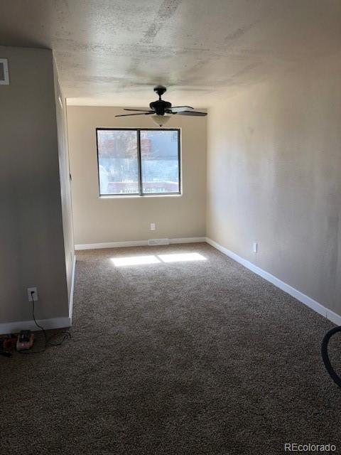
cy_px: 228
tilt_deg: -8.5
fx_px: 368
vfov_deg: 63.4
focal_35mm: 28
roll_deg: +1.6
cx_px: 170
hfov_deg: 49.7
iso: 50
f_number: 1.8
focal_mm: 3.99
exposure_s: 1/120
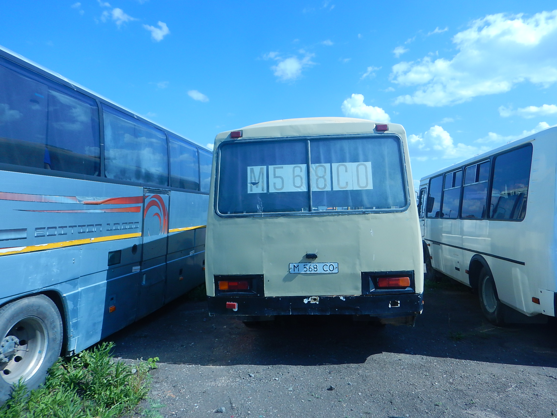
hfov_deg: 71.6
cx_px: 278
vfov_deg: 56.8
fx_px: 386
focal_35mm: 24
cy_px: 209
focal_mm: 4.3
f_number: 4.1
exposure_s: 1/800
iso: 125
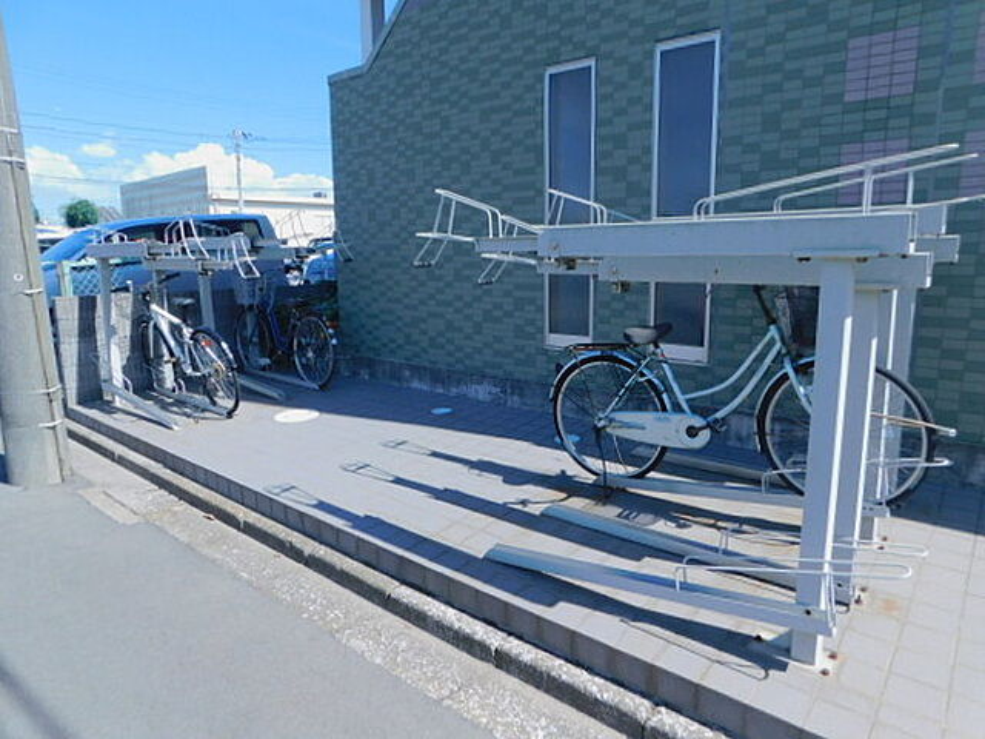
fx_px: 654
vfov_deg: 58.9
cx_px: 492
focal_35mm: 23
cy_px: 370
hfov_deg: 73.9
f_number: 3
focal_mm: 4
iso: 125
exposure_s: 1/1000
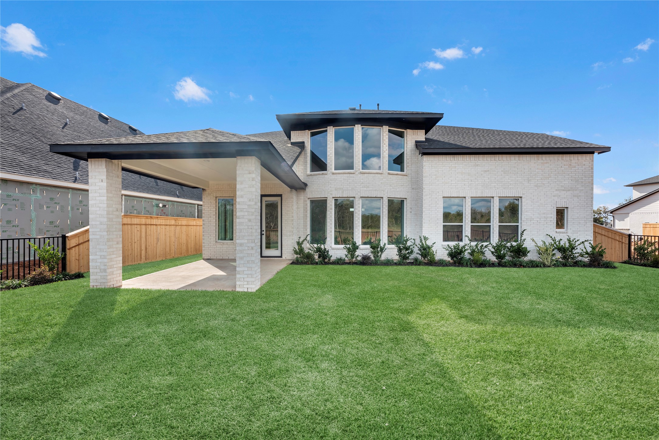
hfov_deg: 104.2
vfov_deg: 81.2
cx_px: 330
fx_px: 256
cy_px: 220
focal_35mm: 14
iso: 100
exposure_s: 1/640
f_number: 9
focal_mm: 14
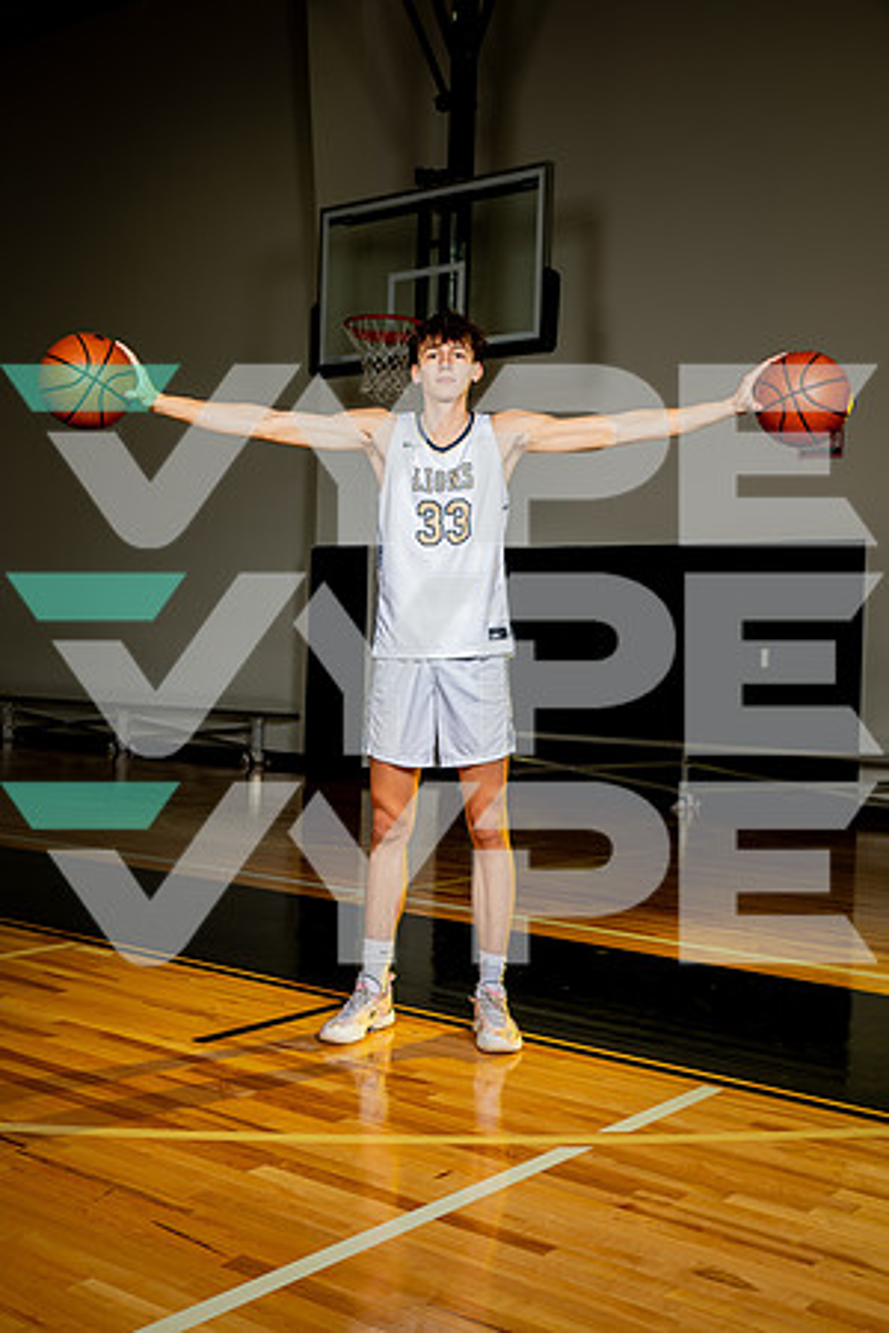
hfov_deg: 33.4
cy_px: 666
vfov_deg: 48.5
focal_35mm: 40
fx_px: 1482
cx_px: 444
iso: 100
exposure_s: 1/200
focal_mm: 40
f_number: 6.3
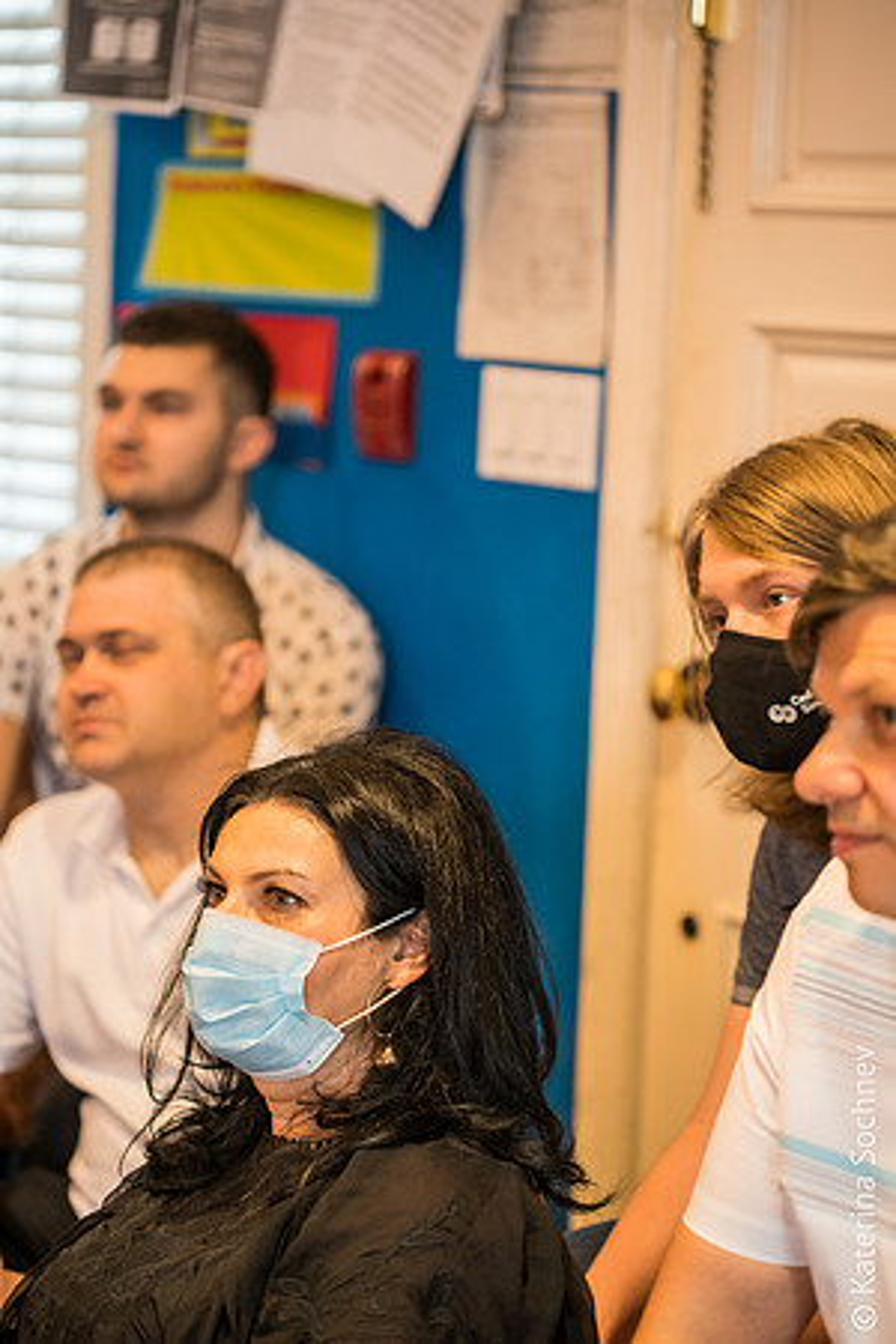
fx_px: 3733
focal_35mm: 100
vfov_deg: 20.4
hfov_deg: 13.7
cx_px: 448
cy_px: 672
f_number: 2.8
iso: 1600
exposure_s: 1/80
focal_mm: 100
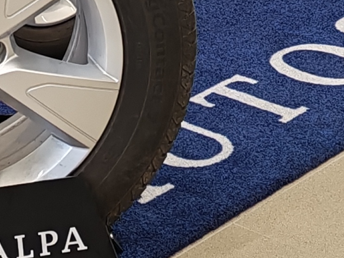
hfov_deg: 10.4
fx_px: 1878
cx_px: 12
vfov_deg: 7.4
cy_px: -317
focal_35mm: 189
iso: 250
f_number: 1.9
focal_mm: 6.12
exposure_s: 1/100
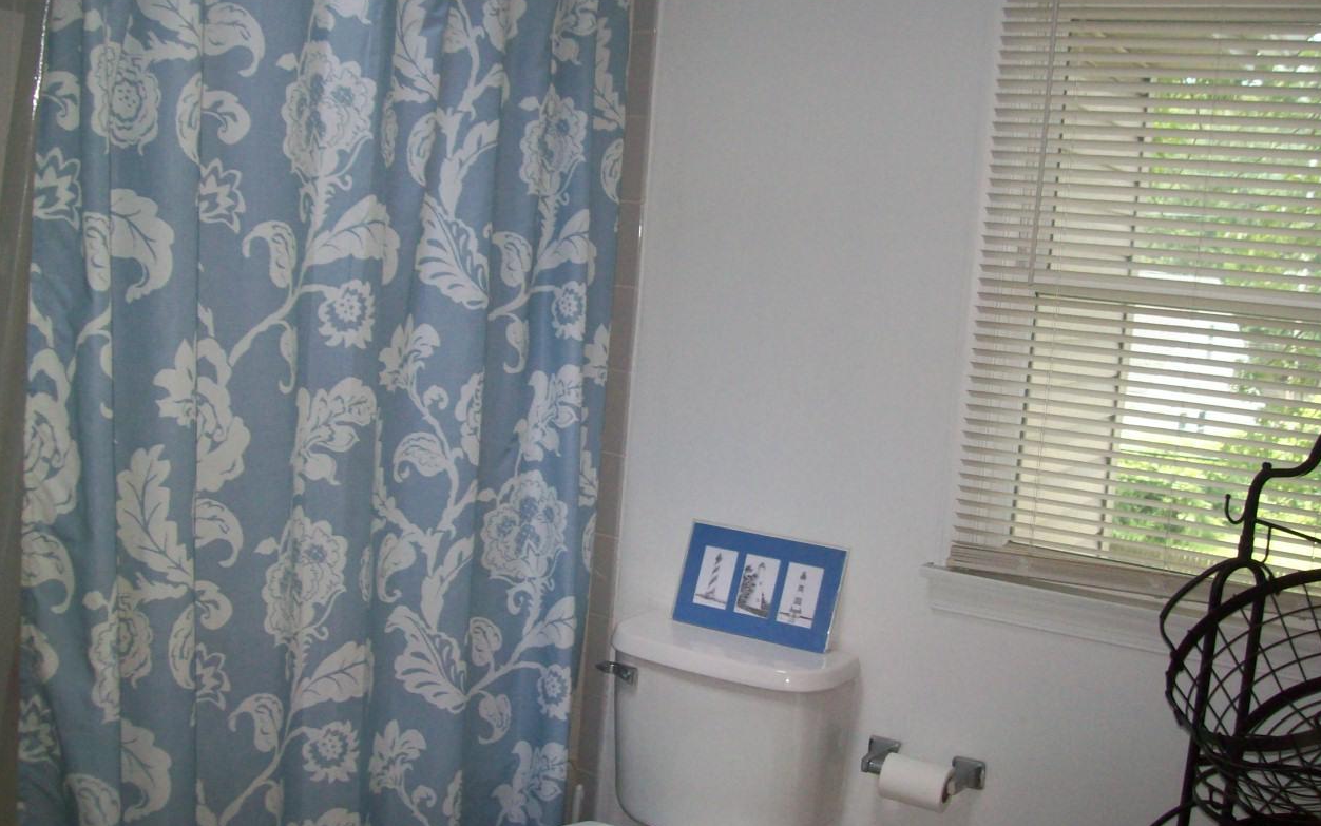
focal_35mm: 39
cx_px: 656
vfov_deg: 32.8
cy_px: 390
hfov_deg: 50.4
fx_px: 1404
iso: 200
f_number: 2.7
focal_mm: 6
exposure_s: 1/64
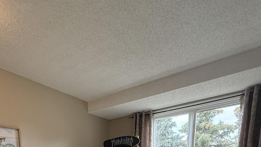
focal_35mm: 27
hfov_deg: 69.4
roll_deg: +2.2
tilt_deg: -9.8
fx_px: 187
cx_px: 109
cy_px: 204
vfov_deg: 30.5
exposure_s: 1/120
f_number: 2.2
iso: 160
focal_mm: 2.22
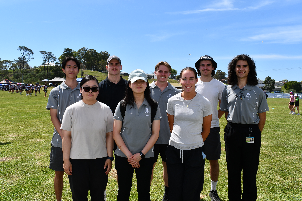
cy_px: 100
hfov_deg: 55.8
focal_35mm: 34
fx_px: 285
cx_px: 151
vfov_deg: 38.9
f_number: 10
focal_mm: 23
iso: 100
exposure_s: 1/250
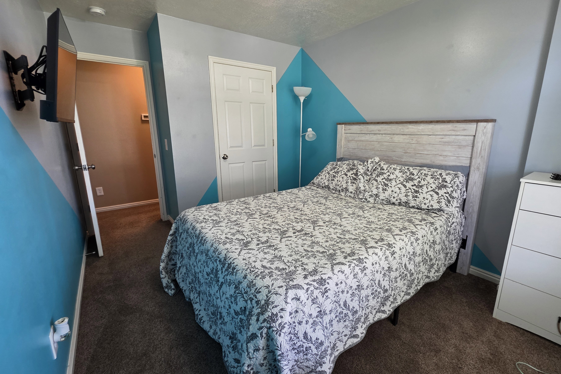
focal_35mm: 15
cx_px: 293
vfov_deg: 77.3
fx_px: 234
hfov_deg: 100.3
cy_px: 185
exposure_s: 1/60
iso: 200
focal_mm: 2.2
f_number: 1.9
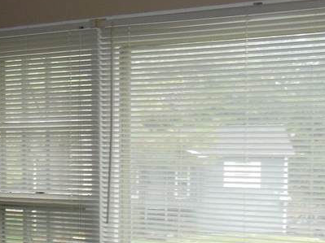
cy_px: 250
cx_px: -12
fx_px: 873
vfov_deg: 15.6
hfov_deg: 20.3
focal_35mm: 93
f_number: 3.7
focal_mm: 5.2
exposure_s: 1/100
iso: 125
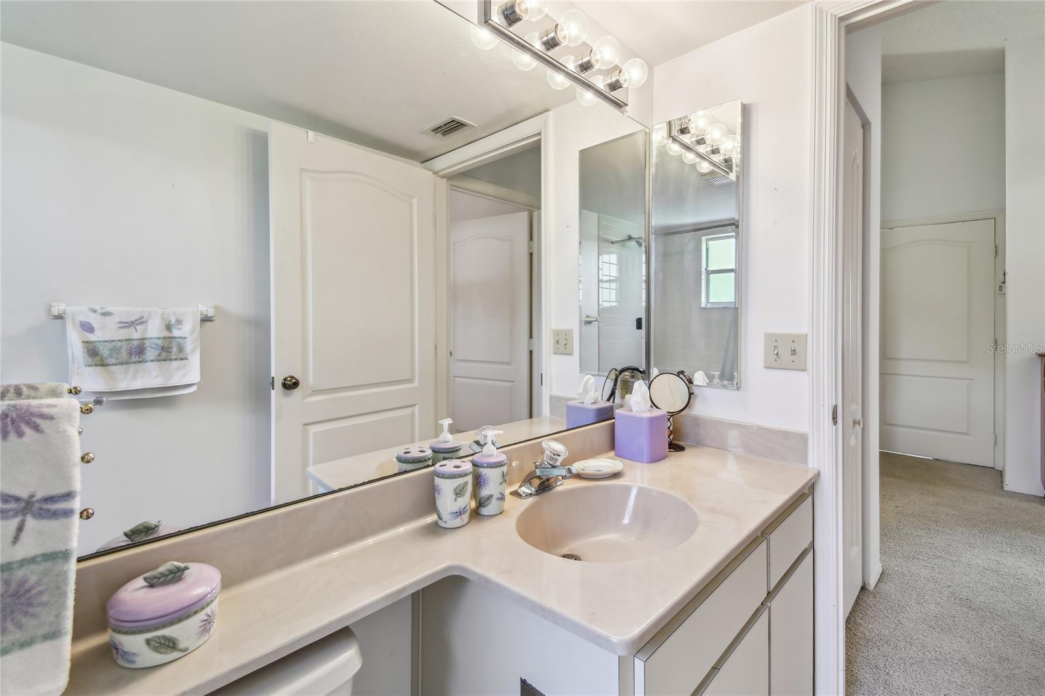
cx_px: 522
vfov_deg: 77.3
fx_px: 435
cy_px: 348
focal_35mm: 15
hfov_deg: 100.4
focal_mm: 10
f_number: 7.1
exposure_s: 1/5
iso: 100
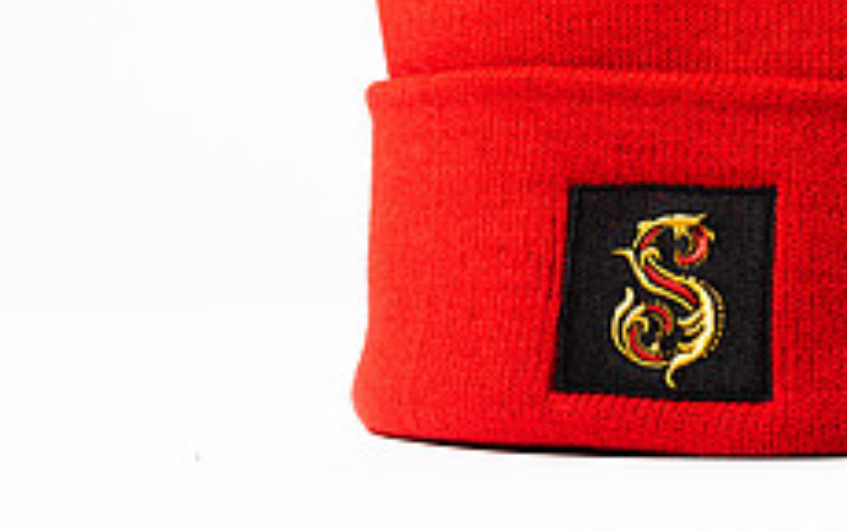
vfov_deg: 14.2
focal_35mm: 90
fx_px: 2079
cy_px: -65
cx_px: 891
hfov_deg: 22.0
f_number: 7.1
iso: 100
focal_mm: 35
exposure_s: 1/160
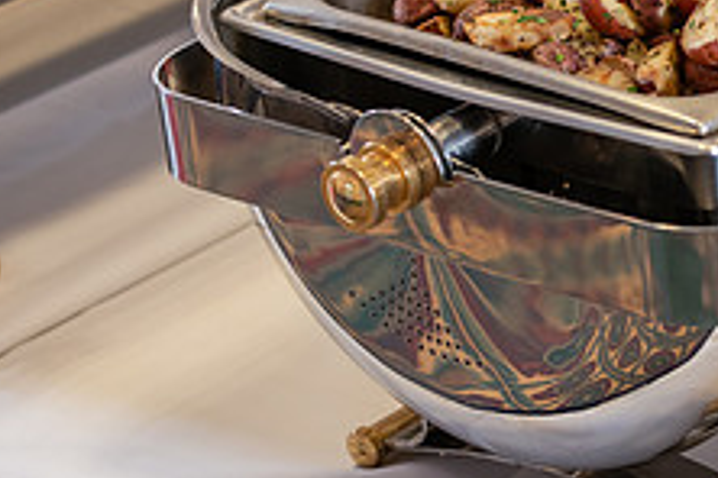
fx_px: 4268
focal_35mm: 214
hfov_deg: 9.5
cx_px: 731
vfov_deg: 6.4
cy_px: 140
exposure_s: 1/160
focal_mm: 82
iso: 800
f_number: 3.5
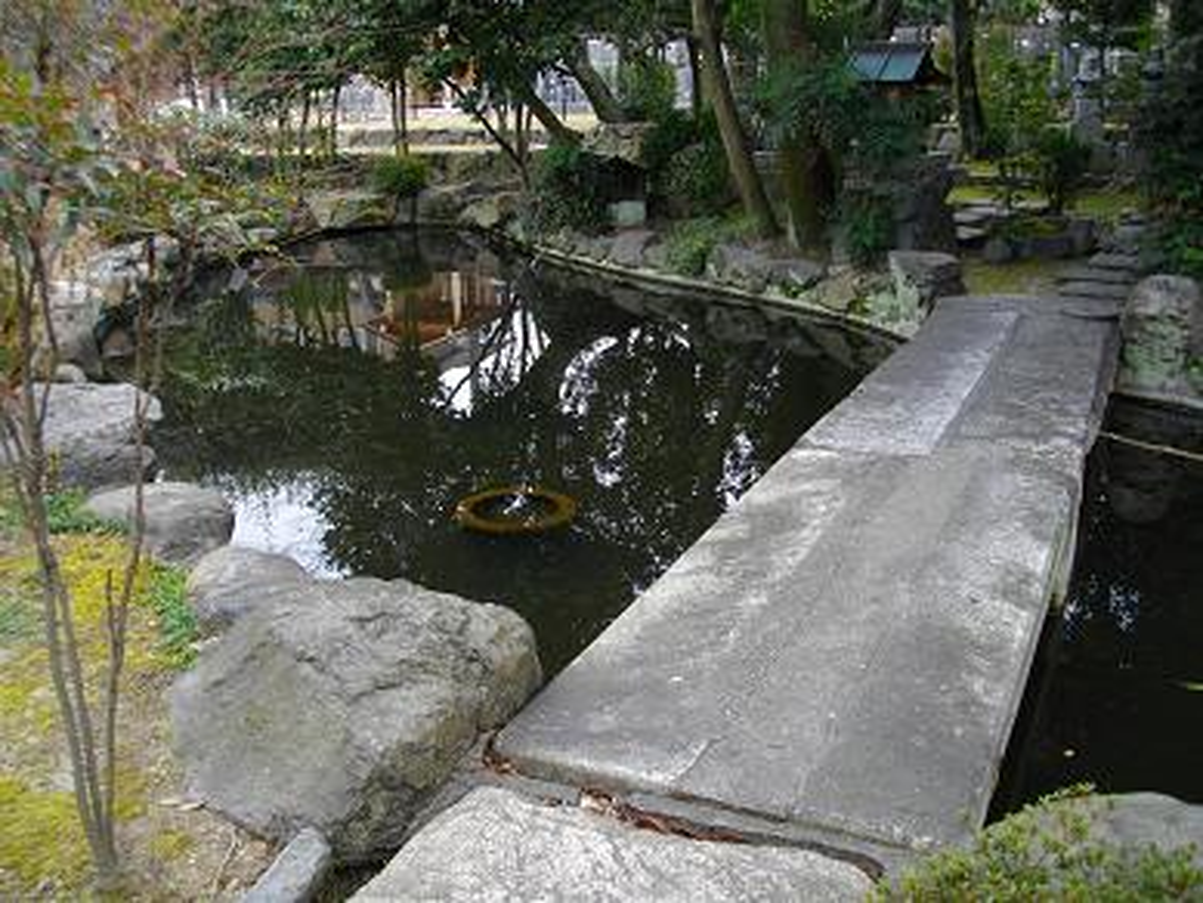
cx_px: 602
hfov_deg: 56.8
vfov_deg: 44.2
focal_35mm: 32
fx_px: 1112
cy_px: 452
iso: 104
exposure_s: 1/125
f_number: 2.9
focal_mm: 5.7
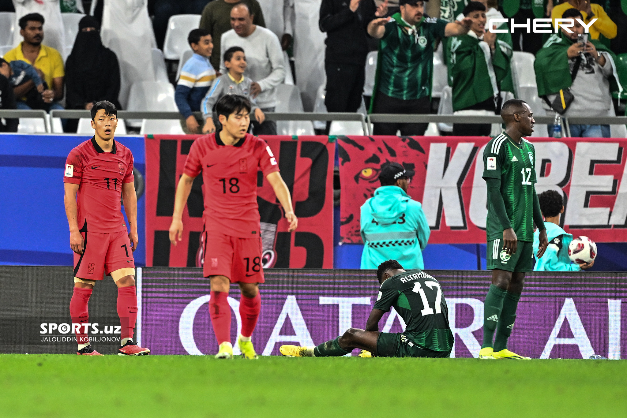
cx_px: 314
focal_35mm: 400
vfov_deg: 3.4
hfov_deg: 5.2
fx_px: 6967
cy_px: 209
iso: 2000
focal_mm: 400
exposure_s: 1/1000
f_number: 2.8
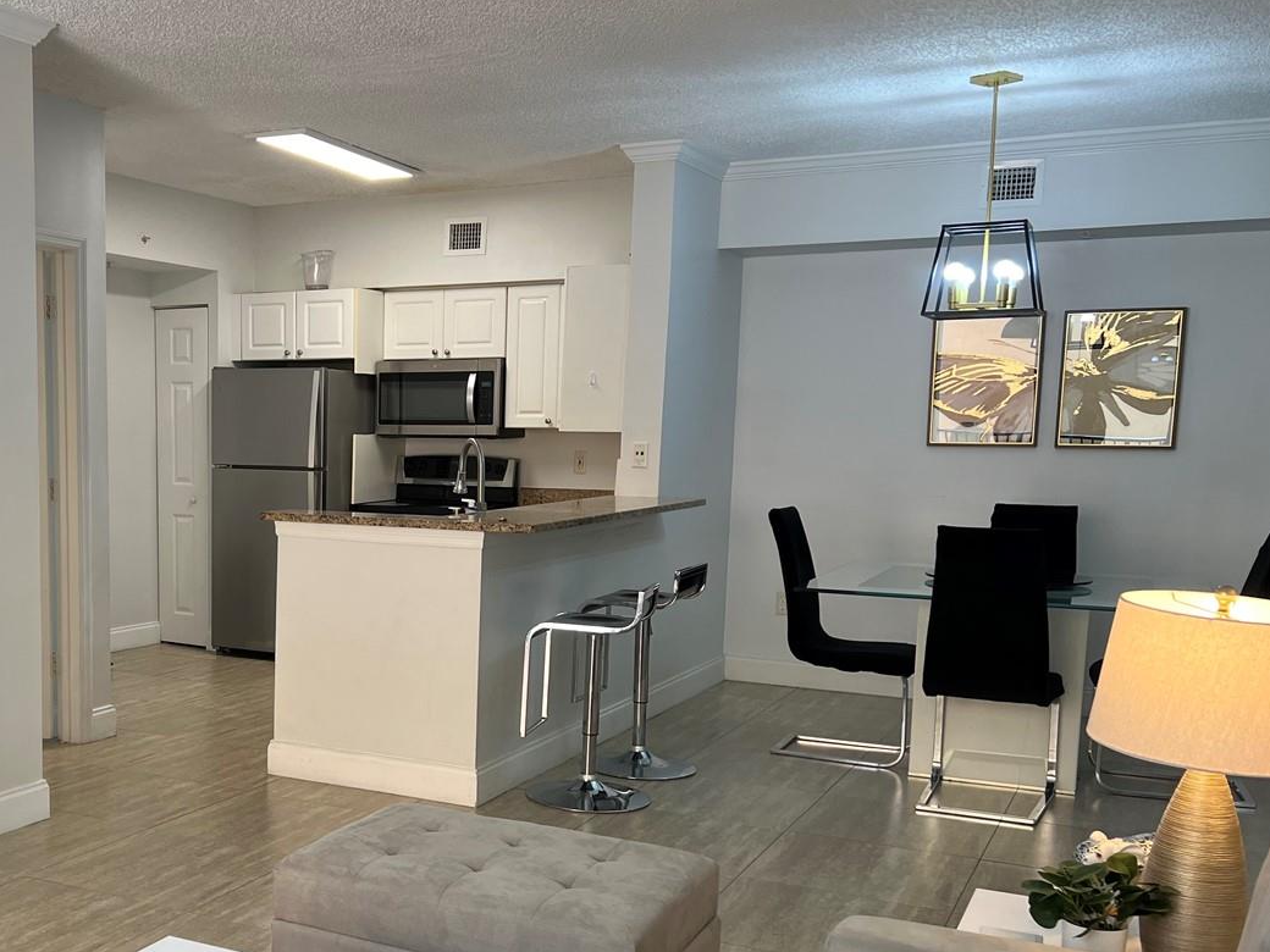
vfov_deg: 35.7
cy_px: 611
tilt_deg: -8.0
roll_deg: -0.3
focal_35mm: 40
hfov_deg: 45.1
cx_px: 311
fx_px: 1468
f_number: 1.5
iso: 80
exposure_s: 1/120
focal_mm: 5.7
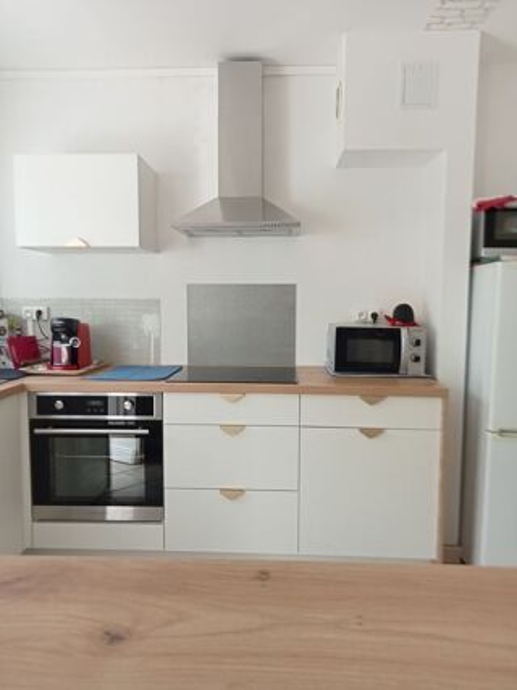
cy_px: 345
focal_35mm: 28
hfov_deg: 49.7
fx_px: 558
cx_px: 258
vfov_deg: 63.5
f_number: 2.2
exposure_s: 1/50
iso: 109
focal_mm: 3.46
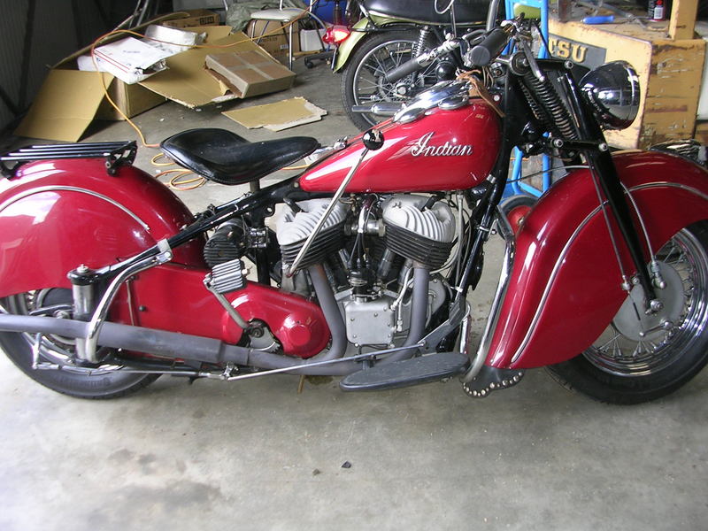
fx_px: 777
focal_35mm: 38
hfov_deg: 49.0
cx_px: 354
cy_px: 266
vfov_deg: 37.7
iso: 50
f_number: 2.8
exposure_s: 1/30
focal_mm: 5.8
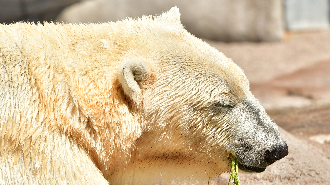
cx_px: 163
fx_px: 4436
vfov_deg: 2.4
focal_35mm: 507
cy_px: 92
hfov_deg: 4.3
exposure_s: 1/2000
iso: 640
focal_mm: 200
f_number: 7.1
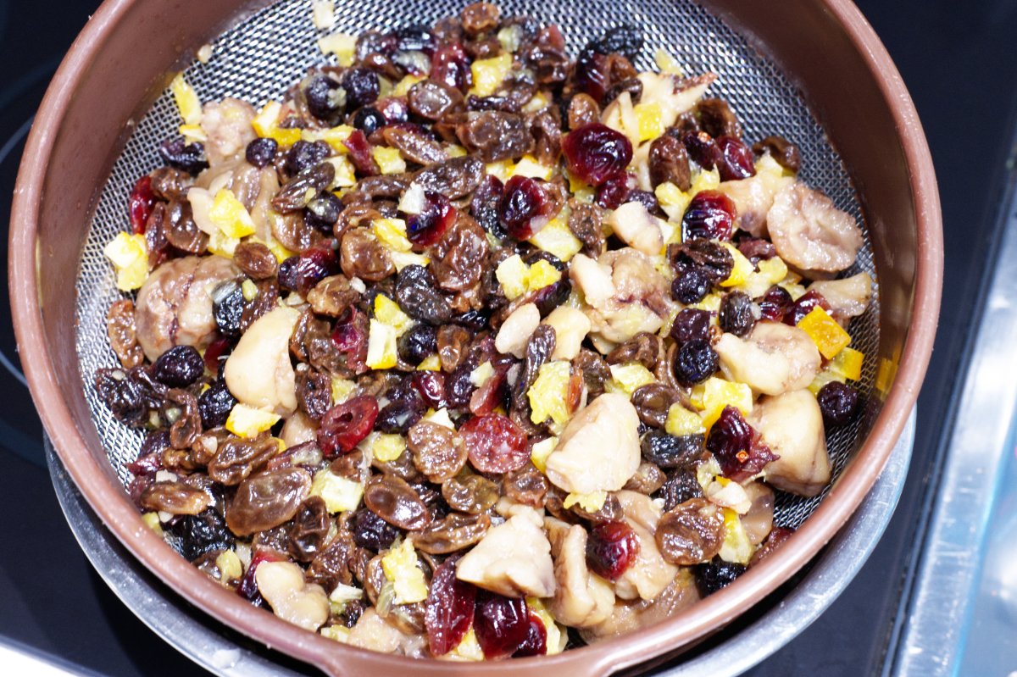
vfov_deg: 27.0
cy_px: 338
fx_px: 1412
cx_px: 508
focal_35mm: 50
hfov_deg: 39.6
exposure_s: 1/10
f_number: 10
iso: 2000
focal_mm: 50
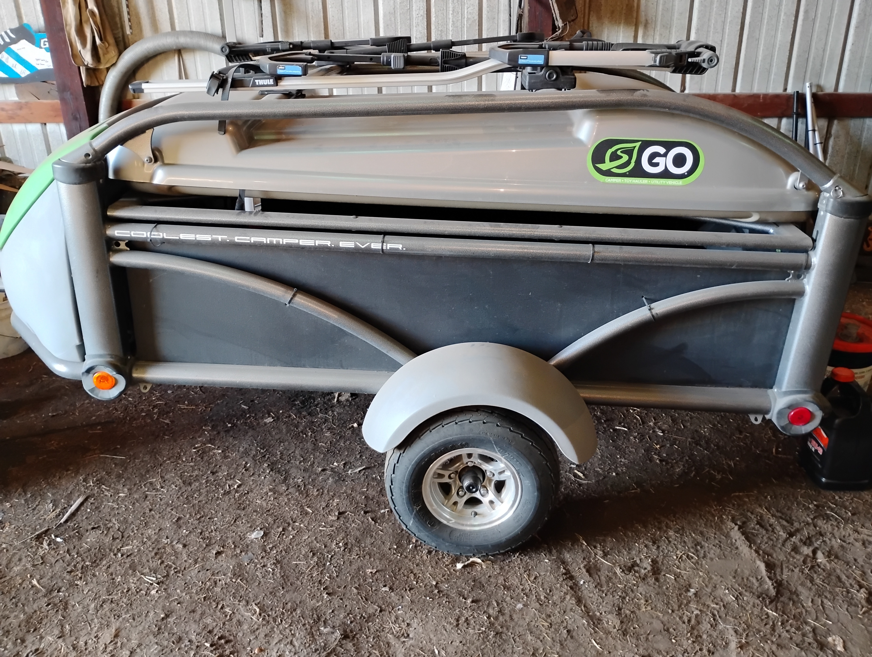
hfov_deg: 63.4
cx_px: 436
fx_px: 706
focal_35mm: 28
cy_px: 328
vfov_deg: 49.9
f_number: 1.8
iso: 1309
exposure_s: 1/30
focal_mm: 4.26
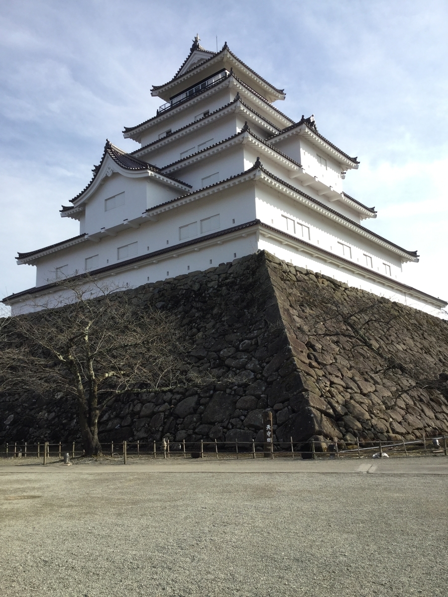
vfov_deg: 58.4
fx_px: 535
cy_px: 298
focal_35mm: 31
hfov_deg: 45.4
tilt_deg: +12.5
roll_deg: +1.5
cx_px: 224
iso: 25
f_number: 2.4
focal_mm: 3.3
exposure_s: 1/858
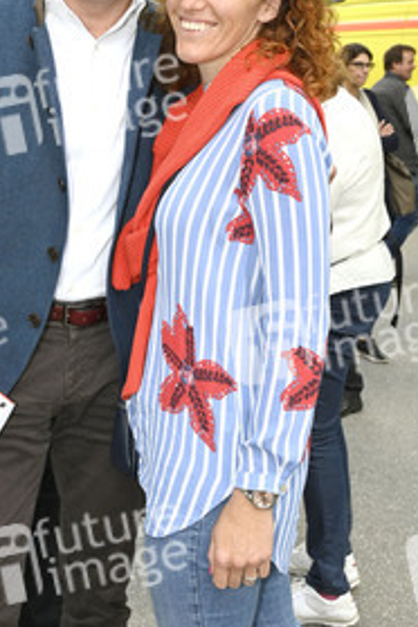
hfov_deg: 25.4
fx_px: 923
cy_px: 220
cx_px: 137
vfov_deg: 37.2
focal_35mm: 53
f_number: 9
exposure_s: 1/160
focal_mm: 37
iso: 640
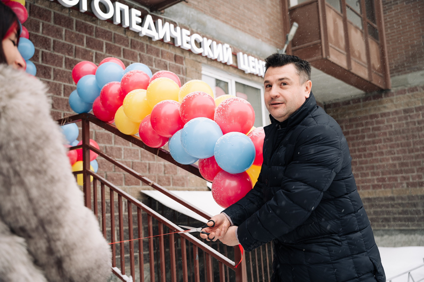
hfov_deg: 51.0
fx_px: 444
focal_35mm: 38
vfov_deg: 35.3
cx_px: 212
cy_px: 141
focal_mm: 37.7
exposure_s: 1/200
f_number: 3.2
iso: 160
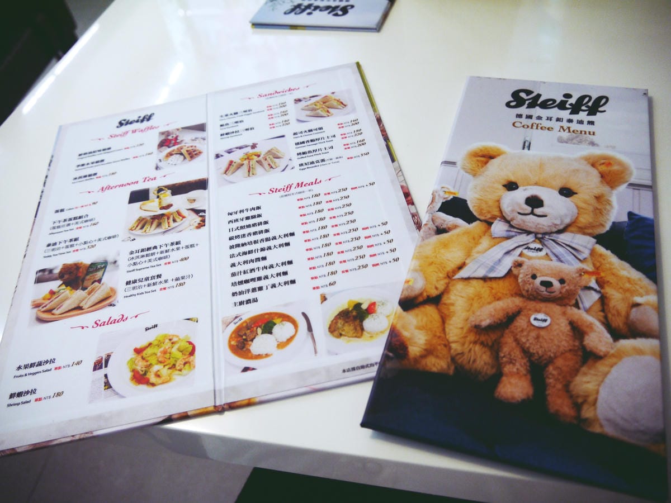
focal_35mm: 28
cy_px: 252
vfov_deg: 49.7
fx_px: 543
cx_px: 336
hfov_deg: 63.4
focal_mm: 14
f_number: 3.5
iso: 250
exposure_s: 1/60
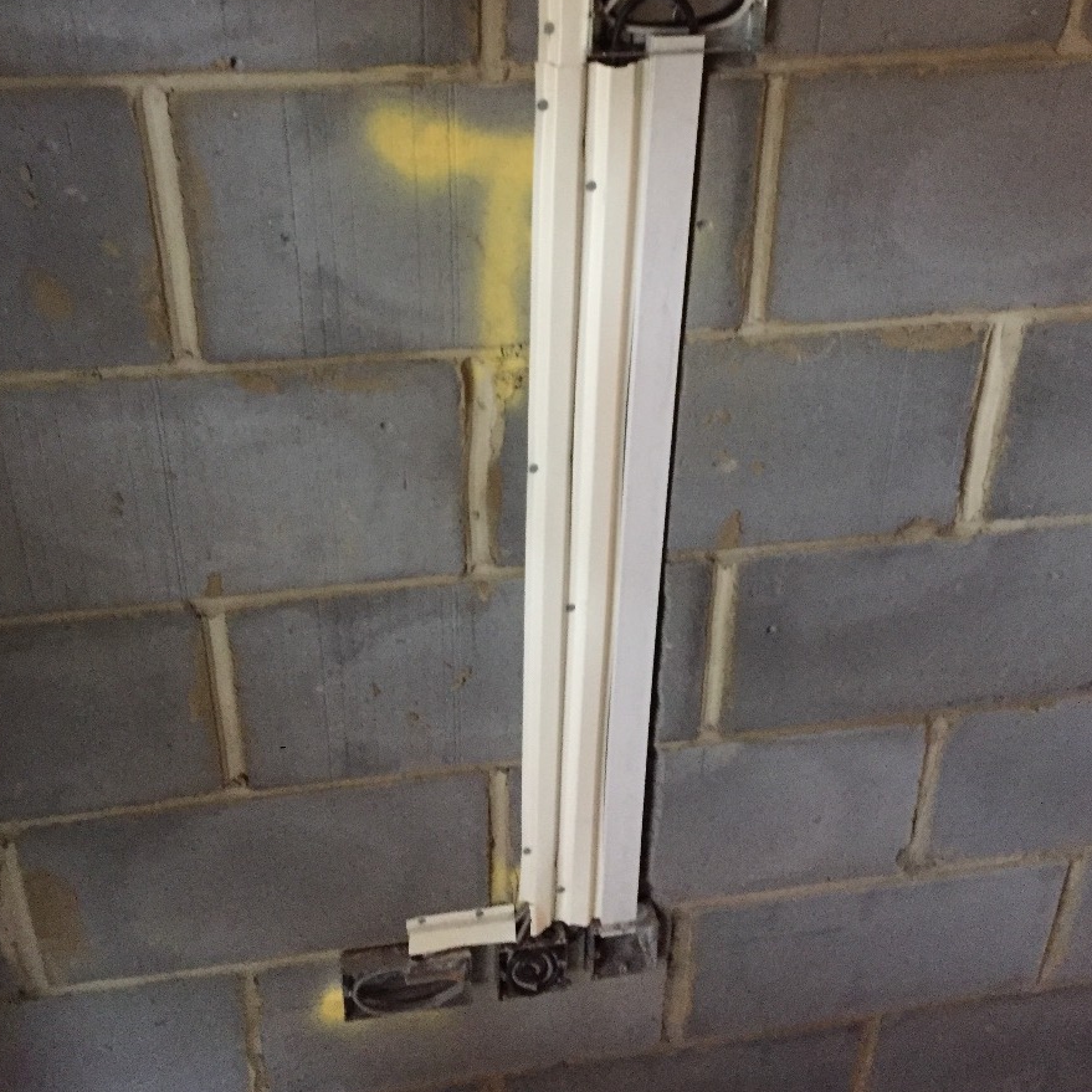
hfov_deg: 47.2
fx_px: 1249
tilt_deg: -26.8
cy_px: 396
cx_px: 548
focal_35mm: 35
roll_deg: -0.8
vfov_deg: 46.7
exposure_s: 1/17
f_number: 2.2
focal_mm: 4.15
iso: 400
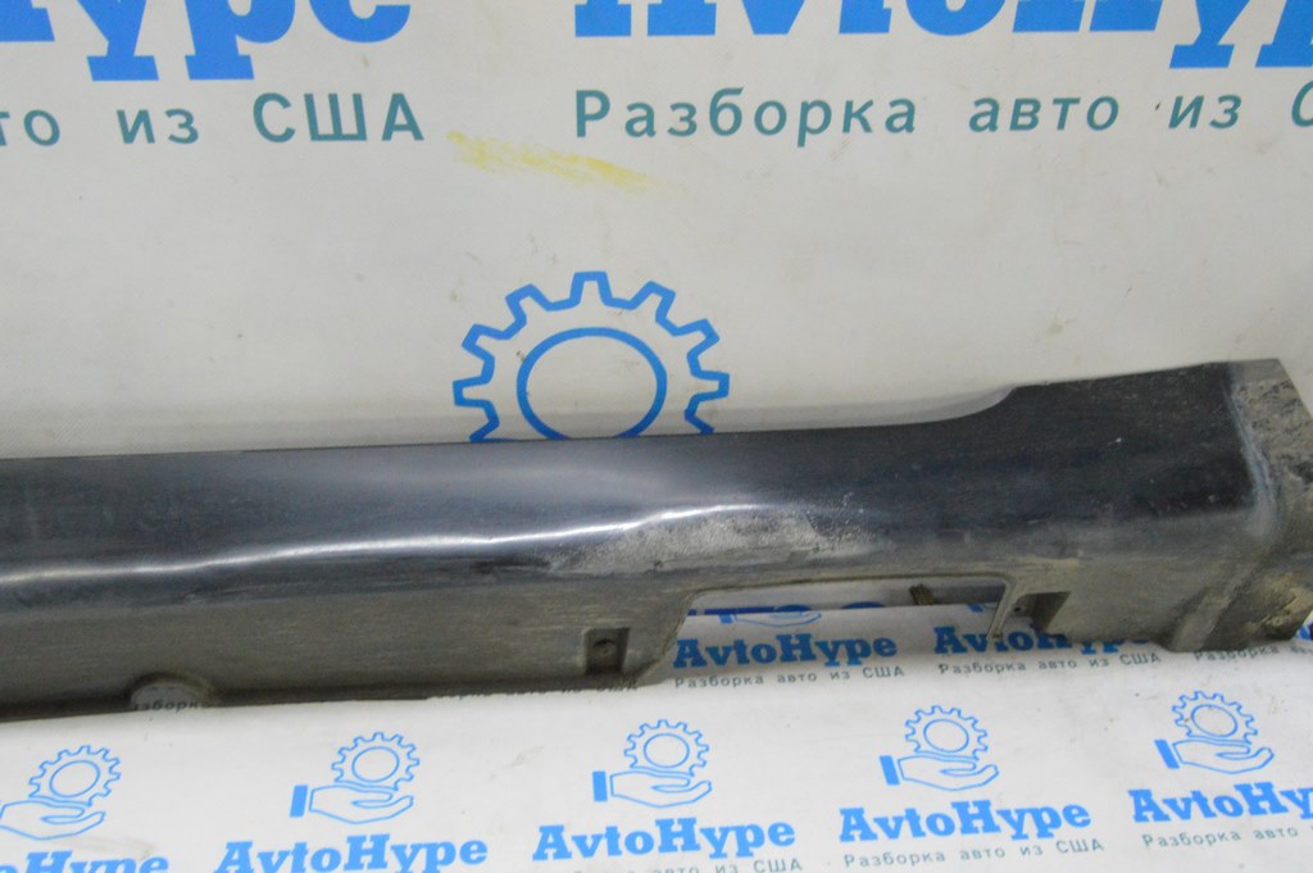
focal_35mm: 36
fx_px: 1312
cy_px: 436
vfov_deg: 36.8
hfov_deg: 53.2
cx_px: 656
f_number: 20
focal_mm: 24
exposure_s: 1/15
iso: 6400
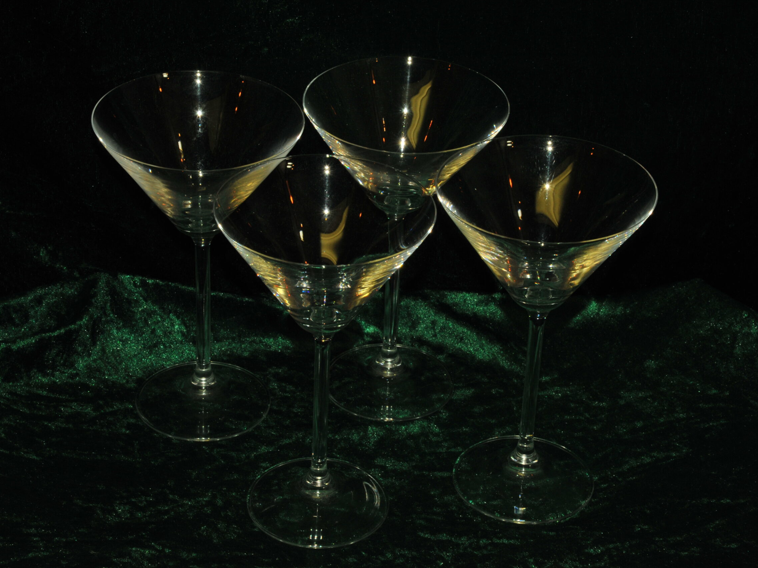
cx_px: 352
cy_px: 284
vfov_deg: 13.0
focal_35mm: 114
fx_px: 2496
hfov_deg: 17.3
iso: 1250
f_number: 22
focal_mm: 105
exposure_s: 1/60
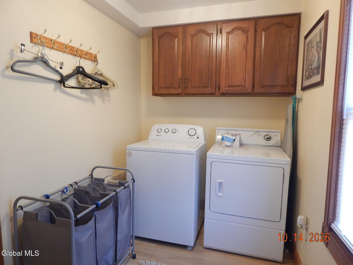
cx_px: 176
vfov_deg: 61.1
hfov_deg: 76.4
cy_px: 132
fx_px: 224
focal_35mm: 22
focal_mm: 4
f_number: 3
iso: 400
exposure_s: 1/30
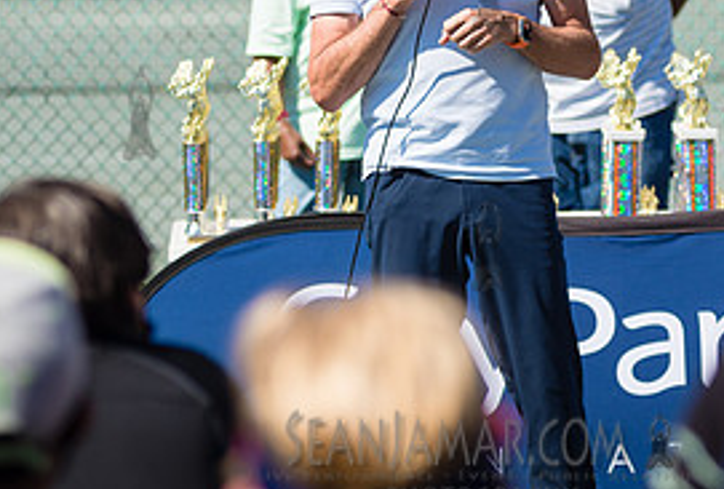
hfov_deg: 6.9
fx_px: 5996
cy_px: -8
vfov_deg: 4.7
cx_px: 460
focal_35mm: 297
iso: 125
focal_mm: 135
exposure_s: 1/1250
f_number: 4.5
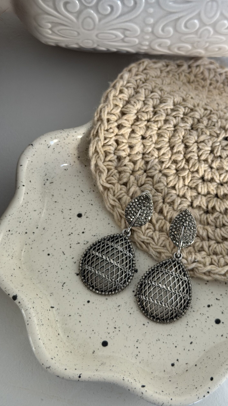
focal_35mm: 53
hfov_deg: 22.6
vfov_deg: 39.2
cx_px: 139
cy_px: 204
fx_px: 570
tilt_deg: -64.3
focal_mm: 6.76
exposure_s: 1/40
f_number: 1.78
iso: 320
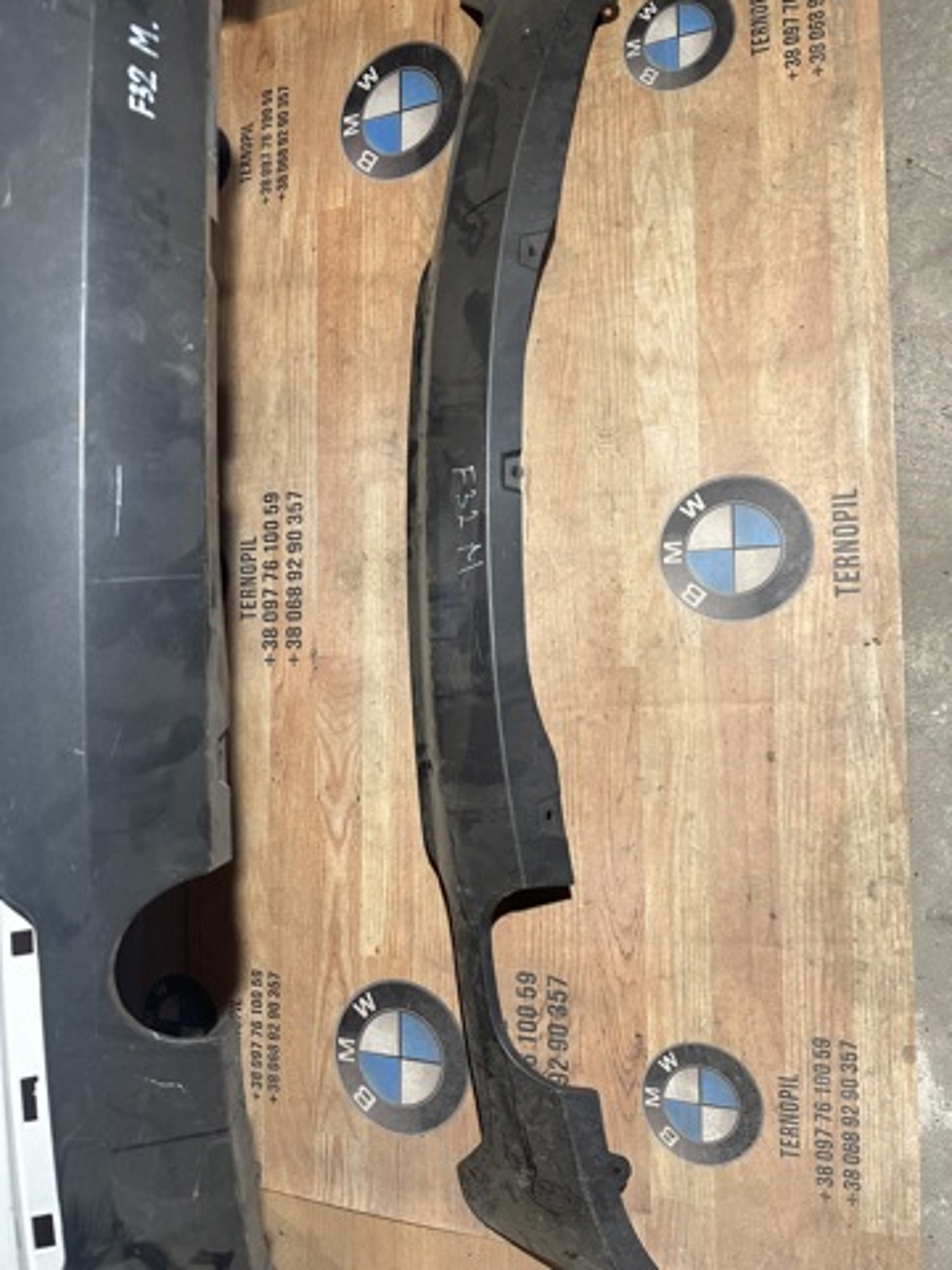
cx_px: 476
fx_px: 880
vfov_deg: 71.6
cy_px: 635
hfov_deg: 56.8
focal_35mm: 24
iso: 200
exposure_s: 1/100
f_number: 1.78
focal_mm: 6.86
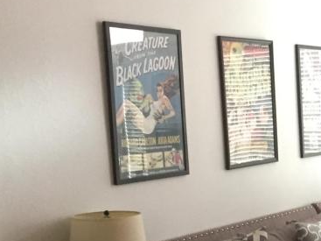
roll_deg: +0.9
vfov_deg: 18.0
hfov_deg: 21.8
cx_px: 417
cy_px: 198
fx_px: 751
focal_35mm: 81
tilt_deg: -6.5
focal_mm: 4.15
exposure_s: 1/15
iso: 250
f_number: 2.2
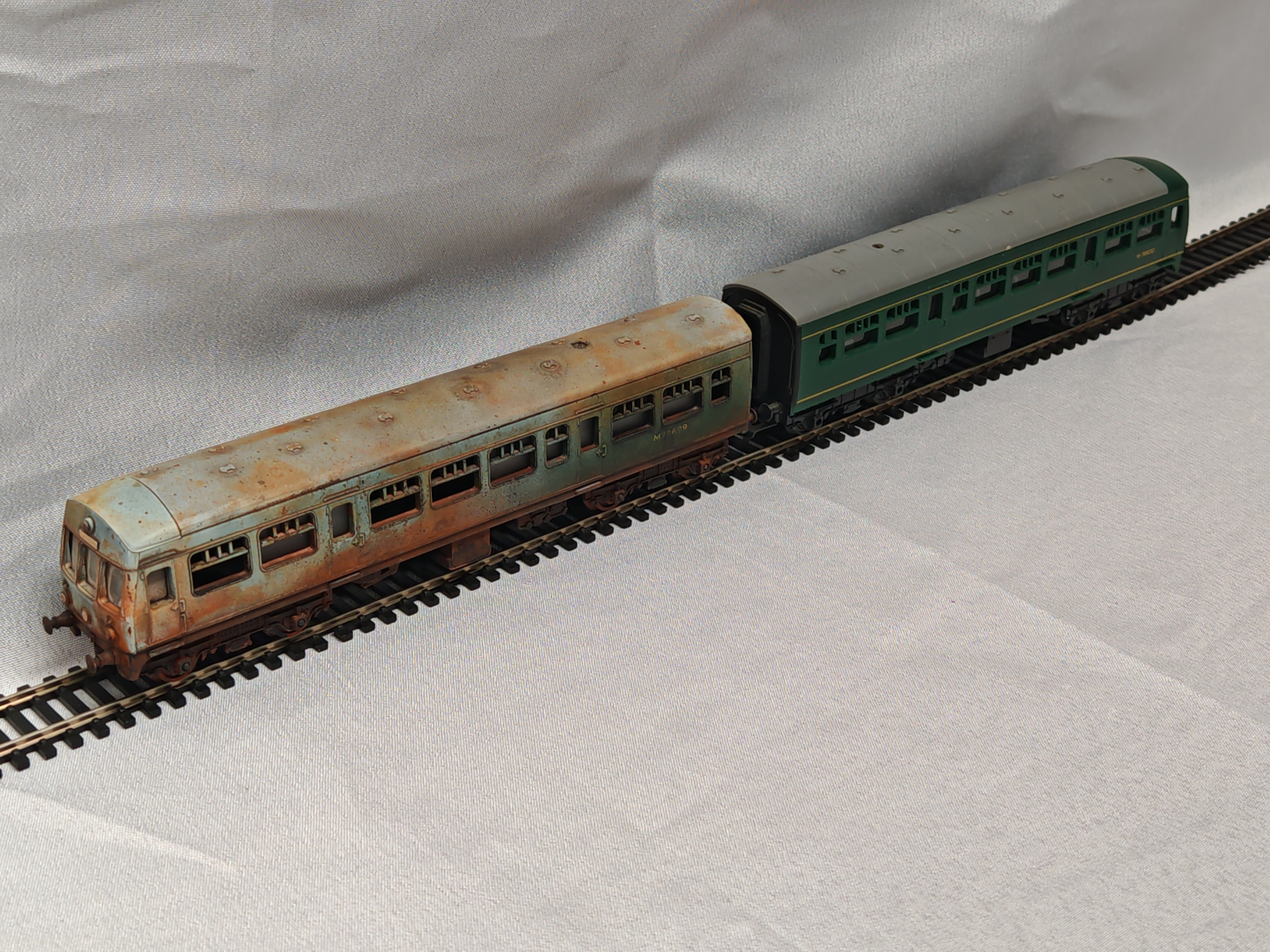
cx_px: 635
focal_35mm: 54
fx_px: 1981
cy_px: 476
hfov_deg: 35.5
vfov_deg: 27.0
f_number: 1.9
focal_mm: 6.67
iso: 50
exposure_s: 1/170
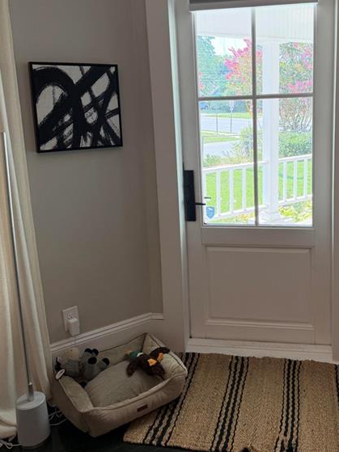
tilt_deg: -9.9
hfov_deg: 42.5
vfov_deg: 54.9
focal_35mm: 33
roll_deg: +1.8
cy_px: 176
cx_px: 221
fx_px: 431
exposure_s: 1/217
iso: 80
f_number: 1.78
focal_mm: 6.76
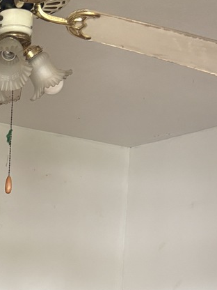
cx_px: -73
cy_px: 360
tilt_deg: -1.0
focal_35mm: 90
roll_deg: -2.1
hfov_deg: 15.5
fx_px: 752
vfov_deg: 20.2
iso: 160
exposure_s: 1/60
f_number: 1.6
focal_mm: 5.96
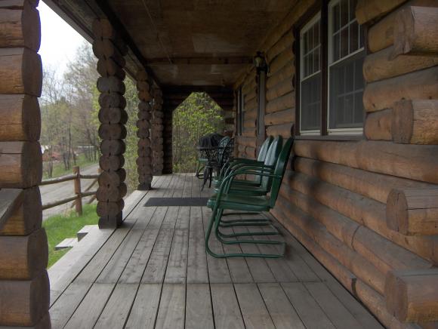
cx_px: 219
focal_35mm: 39
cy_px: 164
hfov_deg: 47.8
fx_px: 494
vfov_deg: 36.9
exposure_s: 1/685
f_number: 2.8
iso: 100
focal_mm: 8
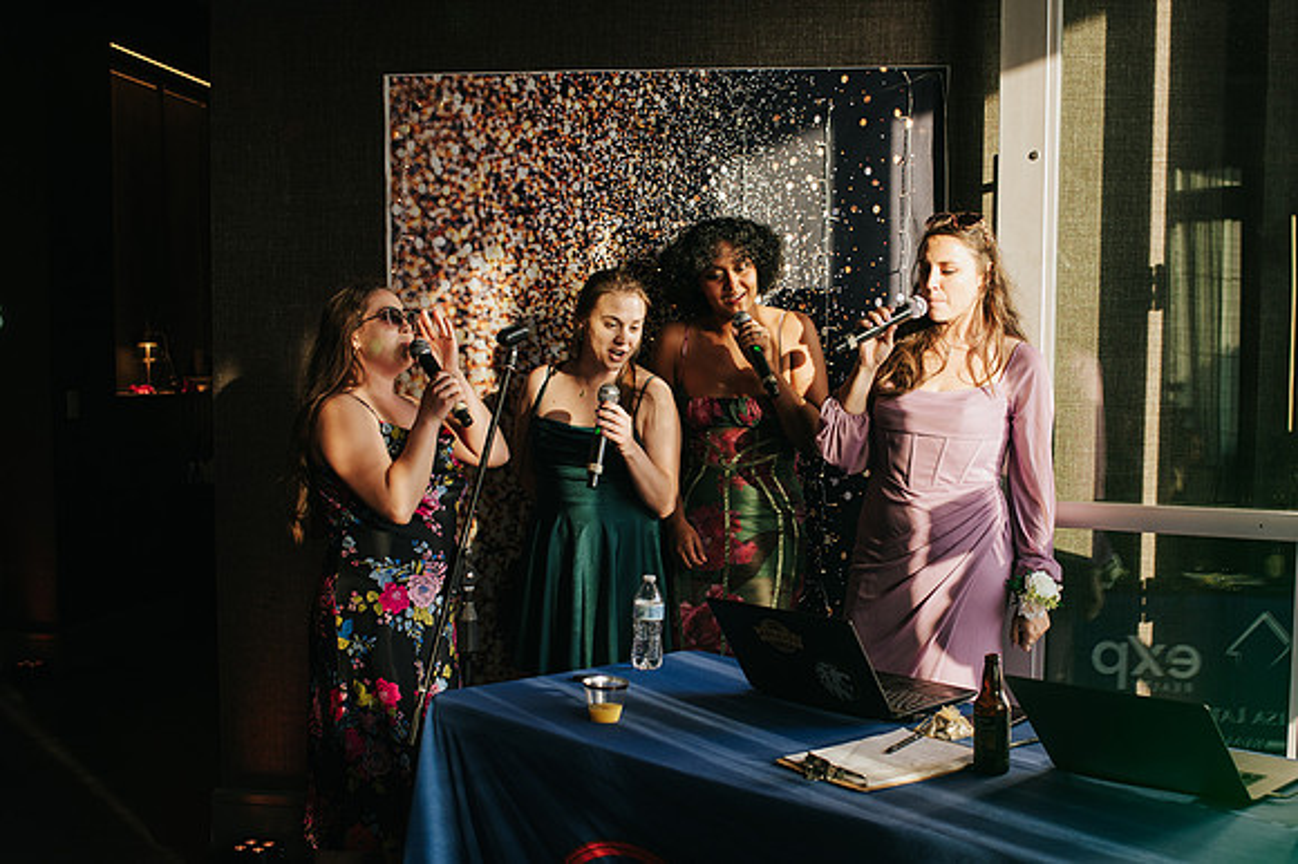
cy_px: 508
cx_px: 751
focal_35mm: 44
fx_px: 1576
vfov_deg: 30.6
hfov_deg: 44.6
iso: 320
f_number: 3.2
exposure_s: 1/400
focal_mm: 35
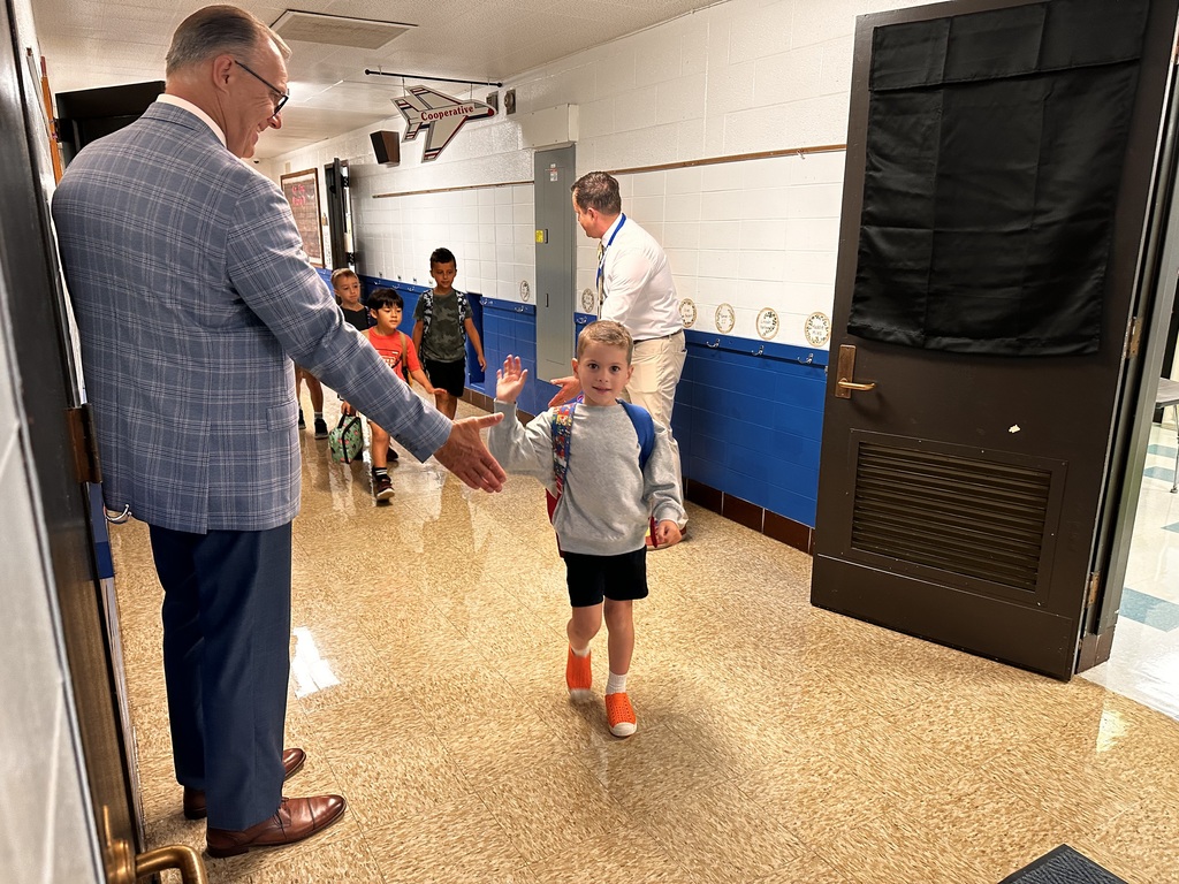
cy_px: 442
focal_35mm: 24
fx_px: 817
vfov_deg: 56.8
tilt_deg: -14.8
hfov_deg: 71.6
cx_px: 590
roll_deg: -0.6
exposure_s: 1/40
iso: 200
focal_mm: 6.86
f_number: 1.78
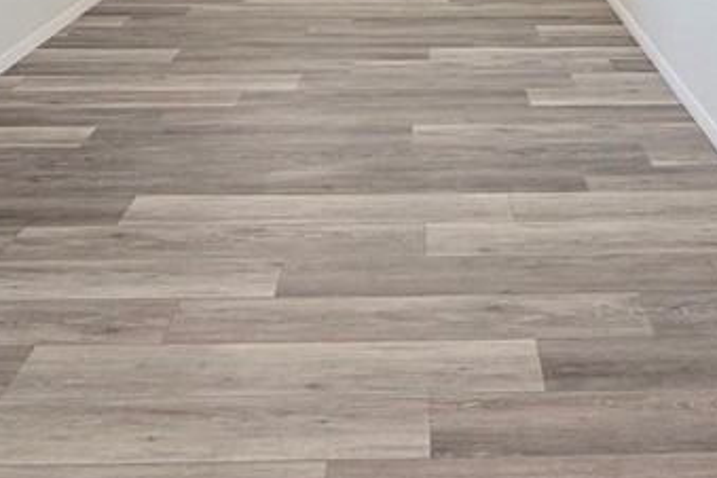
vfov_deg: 24.1
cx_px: 457
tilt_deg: -0.3
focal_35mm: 44
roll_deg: -0.4
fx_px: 876
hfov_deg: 44.1
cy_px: -235
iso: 100
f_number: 2.2
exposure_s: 1/99
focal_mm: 2.22
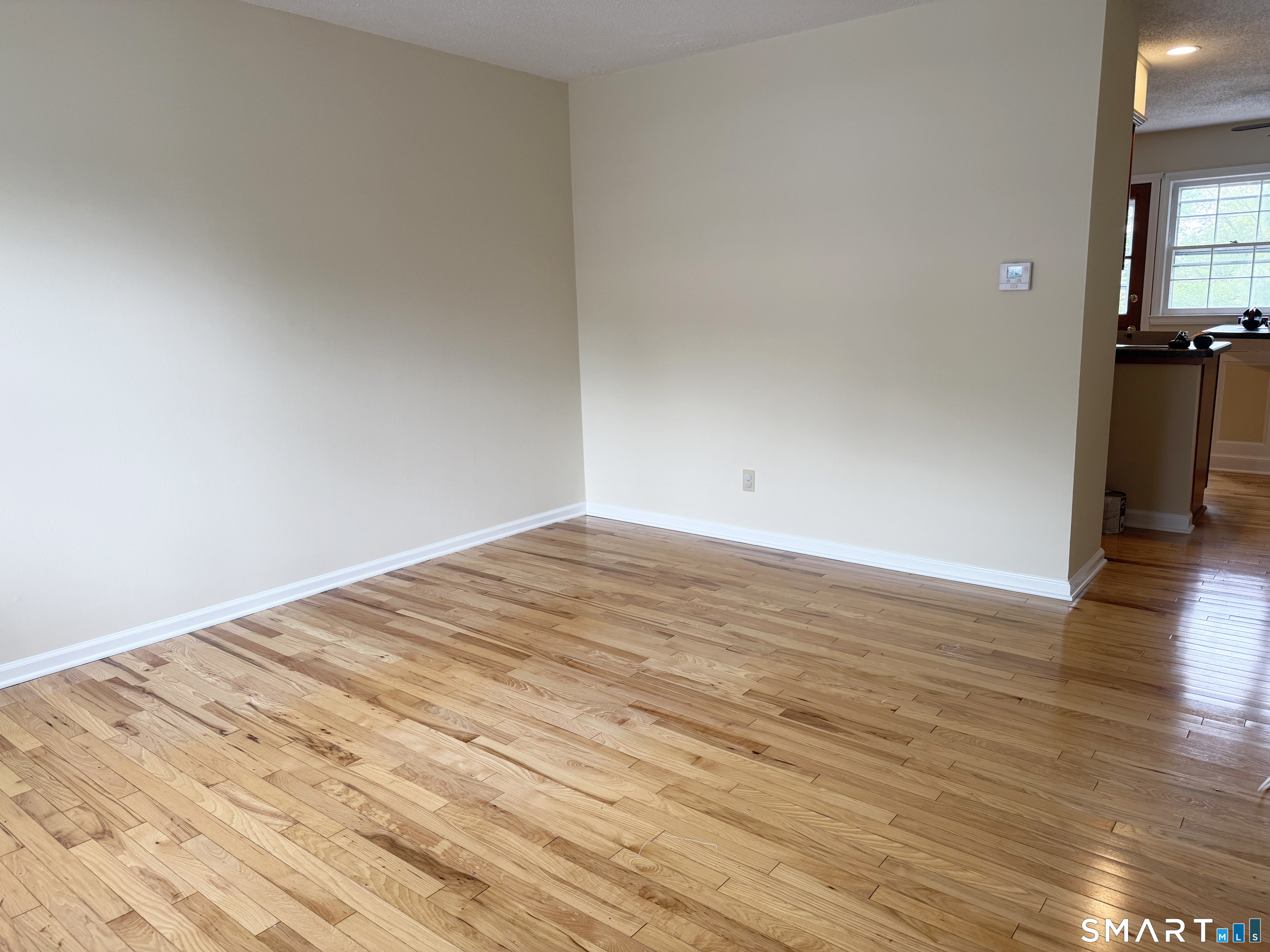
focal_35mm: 24
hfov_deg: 71.6
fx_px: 881
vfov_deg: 56.8
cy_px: 476
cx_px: 635
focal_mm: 6.76
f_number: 1.78
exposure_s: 1/121
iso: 125
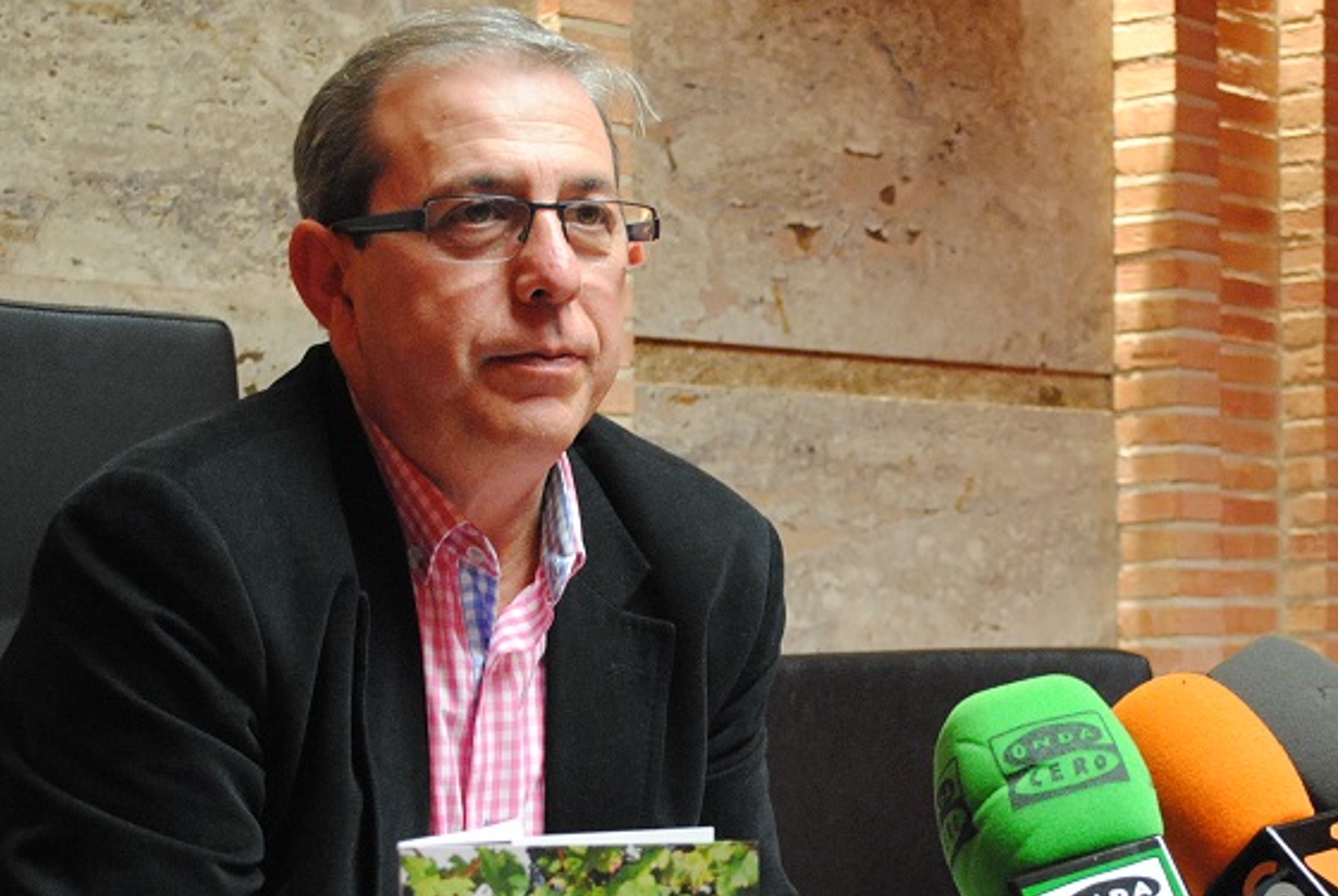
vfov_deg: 16.4
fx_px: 3089
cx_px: 913
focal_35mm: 83
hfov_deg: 24.3
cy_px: 657
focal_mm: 32
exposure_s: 1/30
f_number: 4.8
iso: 1100
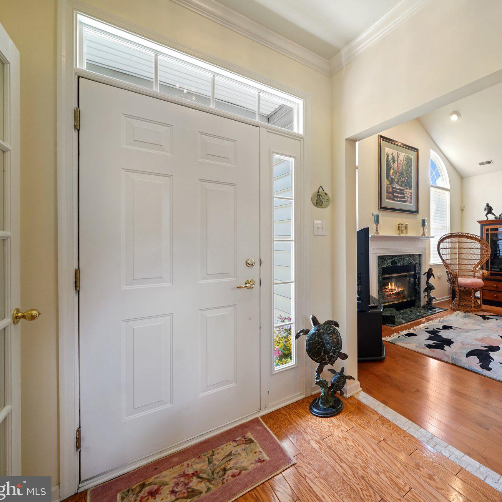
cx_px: 360
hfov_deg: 82.3
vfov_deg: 87.4
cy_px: 242
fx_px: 263
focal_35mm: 16
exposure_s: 1/30
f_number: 5
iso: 1250
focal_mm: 12
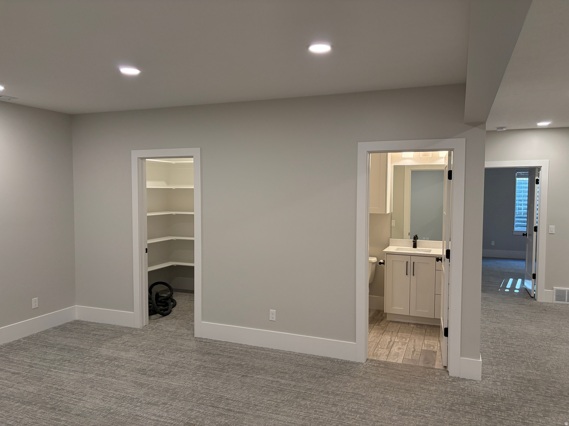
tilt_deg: -2.4
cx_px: 284
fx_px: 427
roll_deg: -0.5
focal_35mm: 26
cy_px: 213
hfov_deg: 67.3
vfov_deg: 53.1
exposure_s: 1/120
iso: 160
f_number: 1.6
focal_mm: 5.96
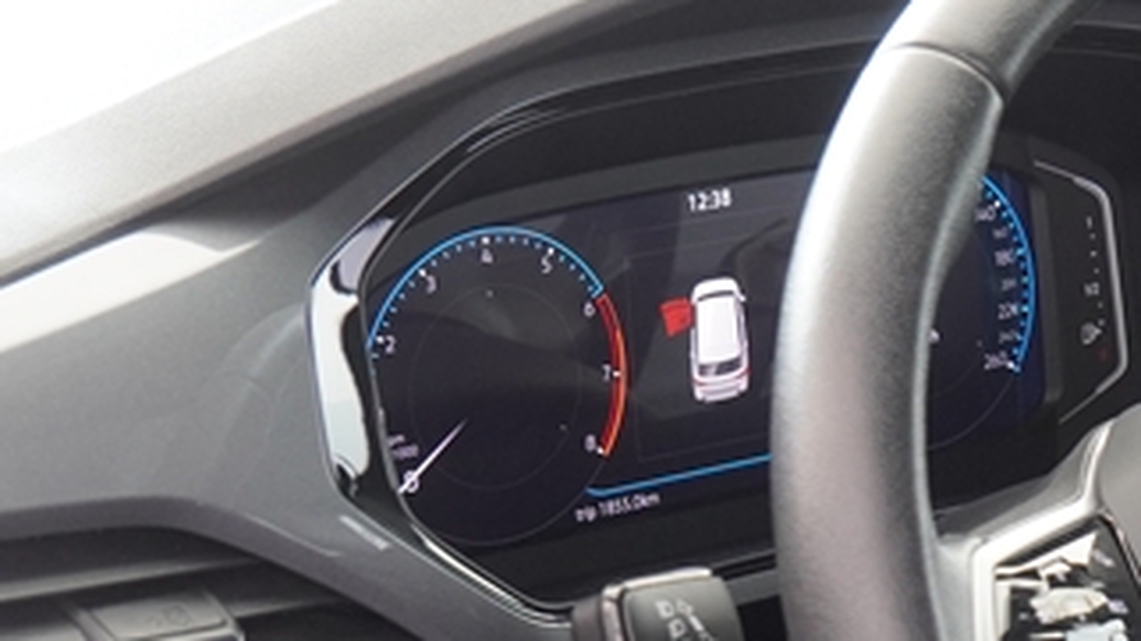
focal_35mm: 170
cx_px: 1609
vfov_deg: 7.1
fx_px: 5142
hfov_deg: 12.2
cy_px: 622
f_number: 4
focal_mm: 34
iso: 800
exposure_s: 1/60
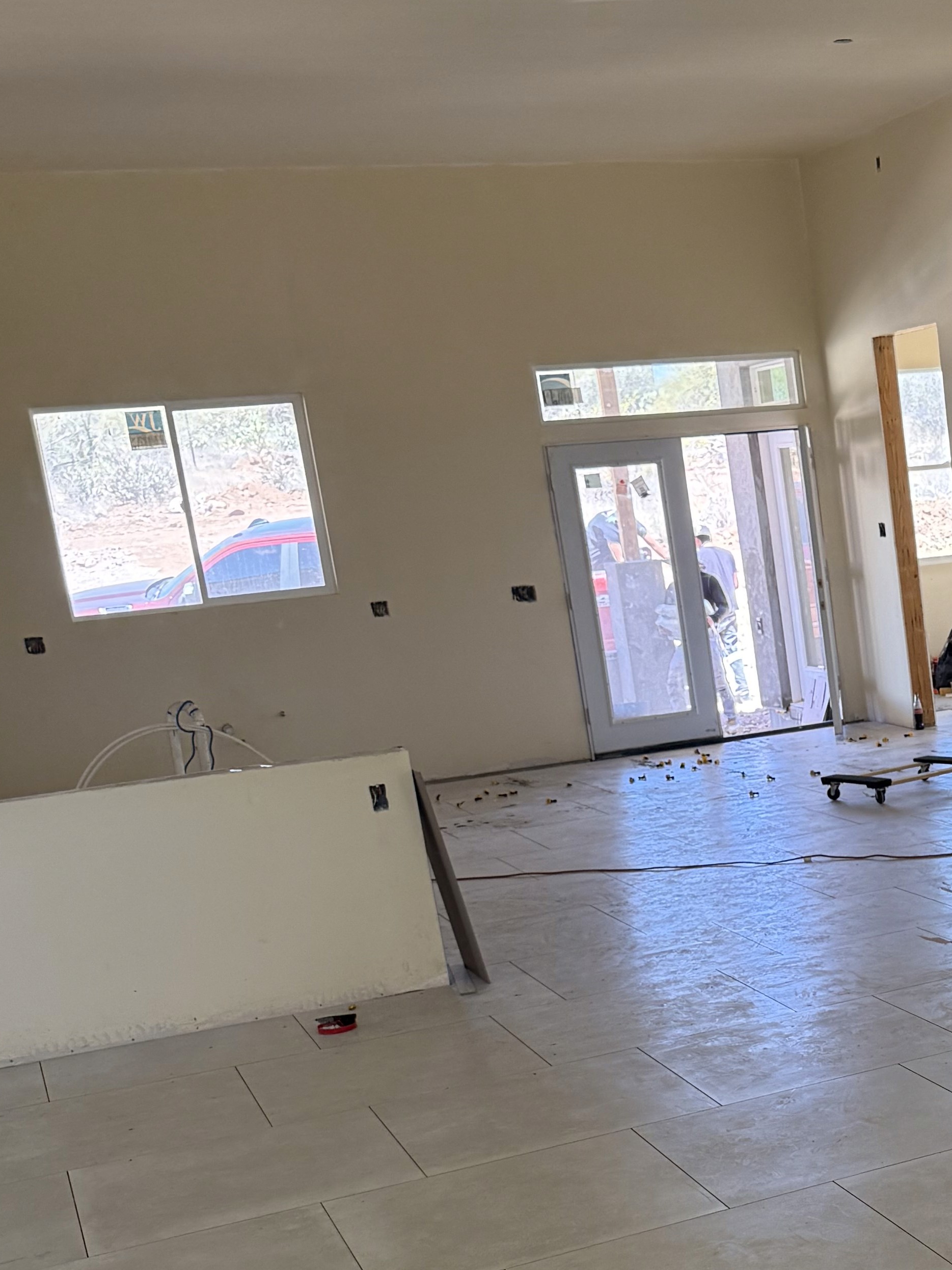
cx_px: 1046
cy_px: 970
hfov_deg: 24.7
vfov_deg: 34.1
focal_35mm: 55
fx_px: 2017
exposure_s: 1/235
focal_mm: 6.76
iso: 160
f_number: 1.78
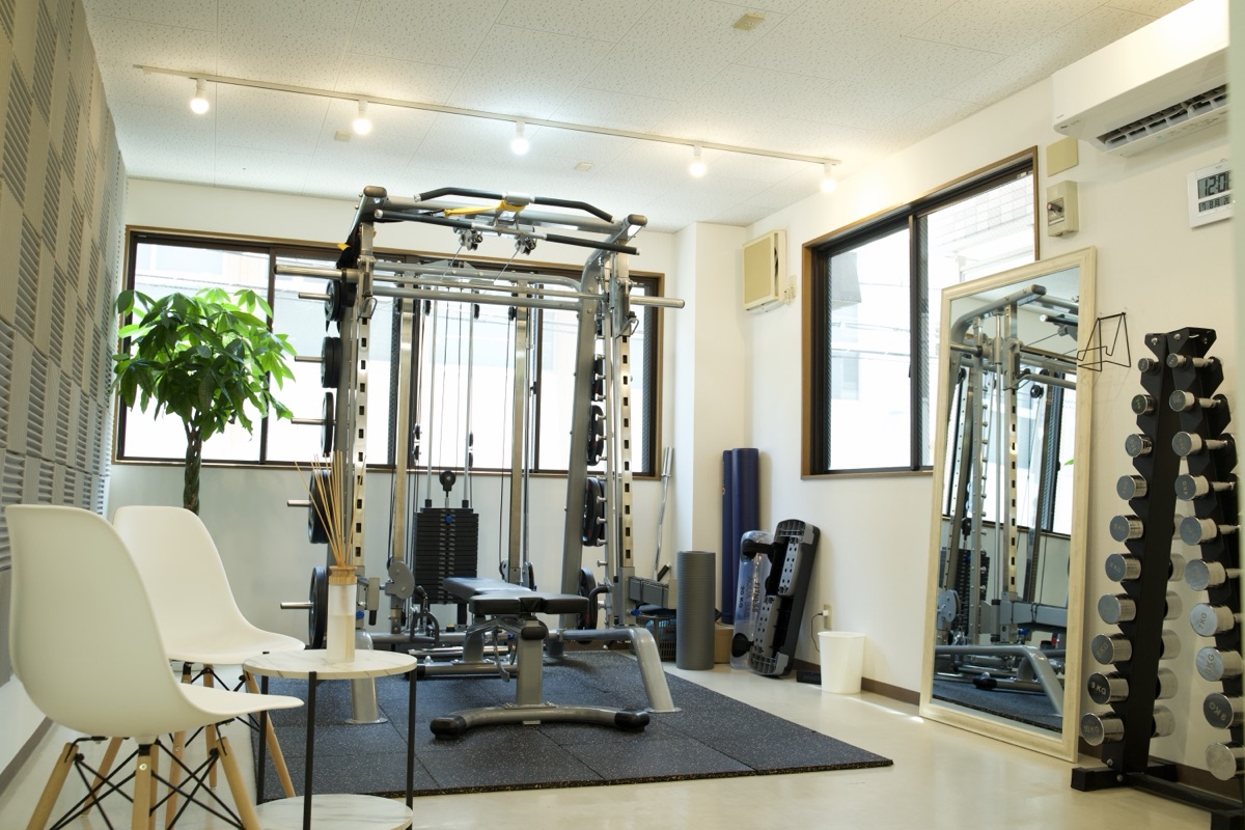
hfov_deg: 58.7
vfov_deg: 41.1
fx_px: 1107
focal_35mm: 32
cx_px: 622
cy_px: 415
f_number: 5
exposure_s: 1/60
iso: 800
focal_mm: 32
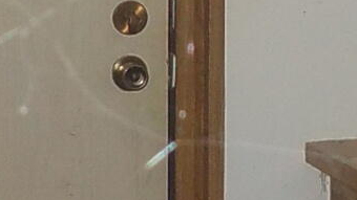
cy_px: -71
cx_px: 382
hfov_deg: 13.7
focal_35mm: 154
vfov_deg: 7.8
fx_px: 1457
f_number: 3.3
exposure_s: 1/30
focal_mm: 4.1
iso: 200
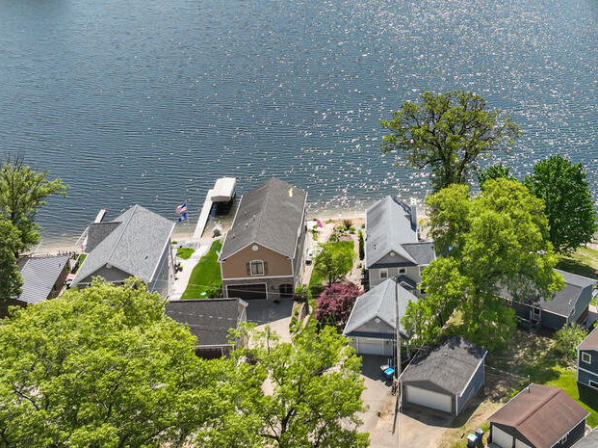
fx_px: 881
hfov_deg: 36.4
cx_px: 469
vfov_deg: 28.0
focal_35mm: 51
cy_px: 102
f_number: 4
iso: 110
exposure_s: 1/2000
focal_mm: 12.29
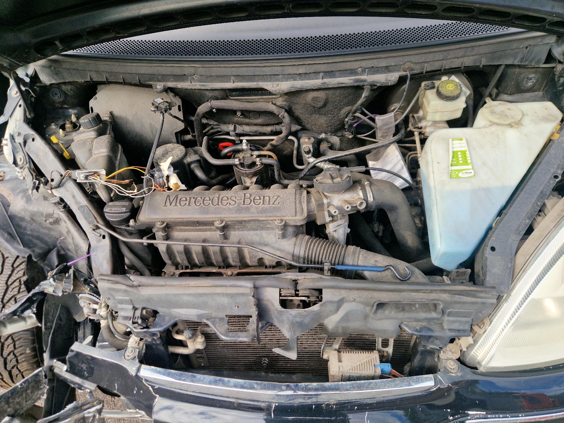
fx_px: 375
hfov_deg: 73.9
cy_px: 212
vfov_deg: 58.9
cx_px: 282
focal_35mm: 23
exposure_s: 1/333
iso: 50
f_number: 1.8
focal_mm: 5.4
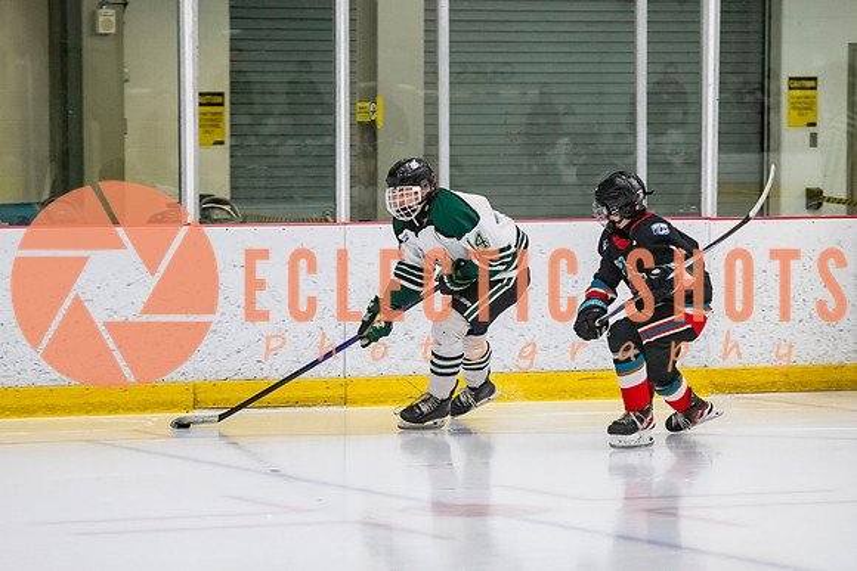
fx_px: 4669
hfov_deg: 10.5
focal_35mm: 196
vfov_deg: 7.0
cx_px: 455
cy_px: 316
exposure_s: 1/640
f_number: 3.2
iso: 2000
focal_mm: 135
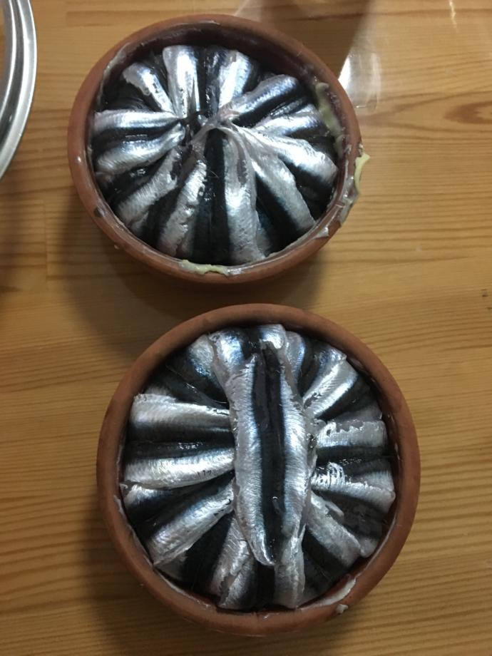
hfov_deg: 48.2
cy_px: 328
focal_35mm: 29
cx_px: 246
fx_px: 550
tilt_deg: -77.5
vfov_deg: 61.7
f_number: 2.2
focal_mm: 4.15
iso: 250
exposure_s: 1/17
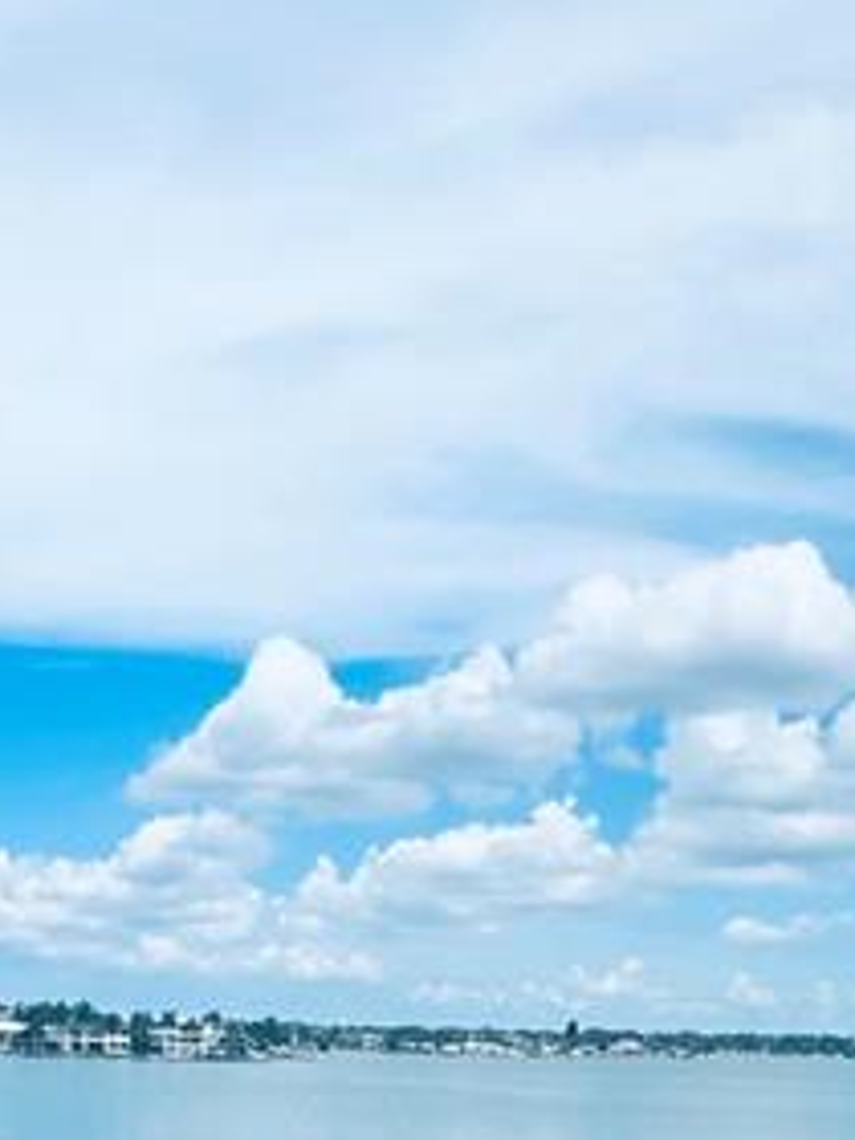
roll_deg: -2.4
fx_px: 1976
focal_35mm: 60
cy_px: 1030
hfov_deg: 24.1
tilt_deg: +1.1
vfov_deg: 30.7
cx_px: 195
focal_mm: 2.22
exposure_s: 1/4292
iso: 50
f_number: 2.2
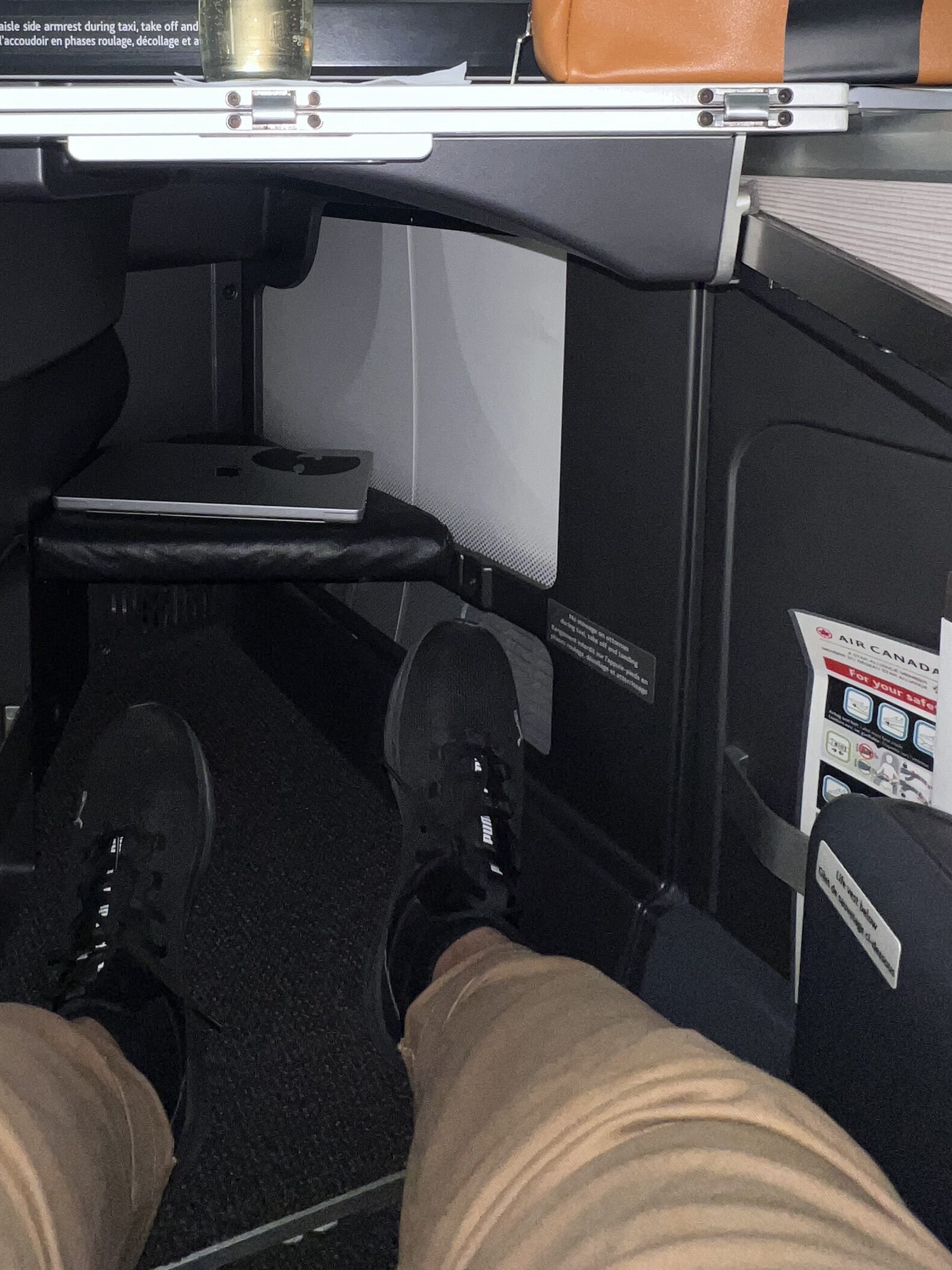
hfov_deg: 53.9
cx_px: 323
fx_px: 917
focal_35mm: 25
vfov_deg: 63.9
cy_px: 271
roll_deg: -0.7
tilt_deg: -6.6
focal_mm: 1.57
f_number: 1.8
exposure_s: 1/109
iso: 64
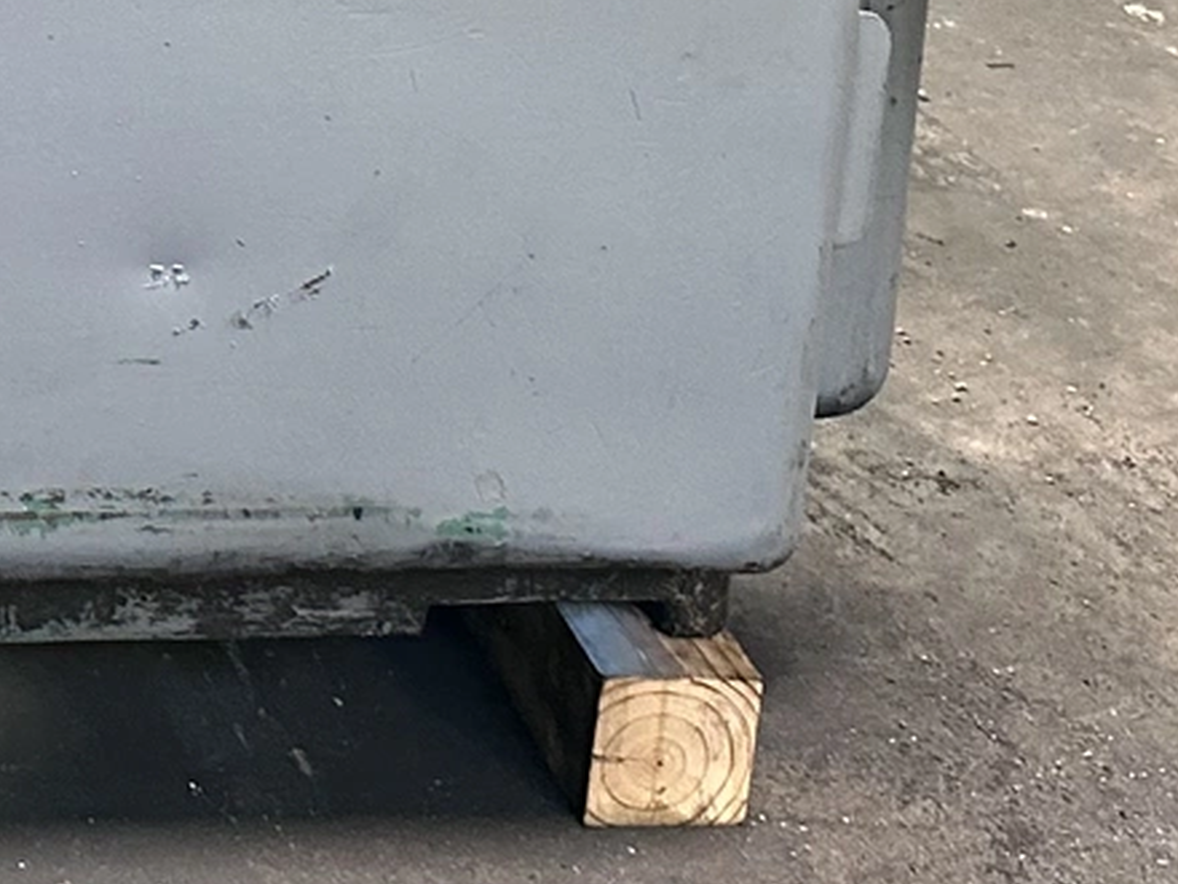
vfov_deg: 12.4
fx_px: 3709
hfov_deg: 16.4
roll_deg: -0.2
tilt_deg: -12.5
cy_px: -713
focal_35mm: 109
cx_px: -589
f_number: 1.78
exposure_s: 1/60
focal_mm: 6.86
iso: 400
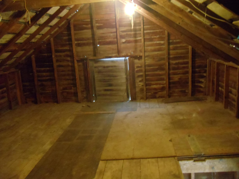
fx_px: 304
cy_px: 90
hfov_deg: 42.9
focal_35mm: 44
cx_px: 120
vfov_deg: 32.9
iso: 800
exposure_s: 1/8
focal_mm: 6
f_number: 3.5
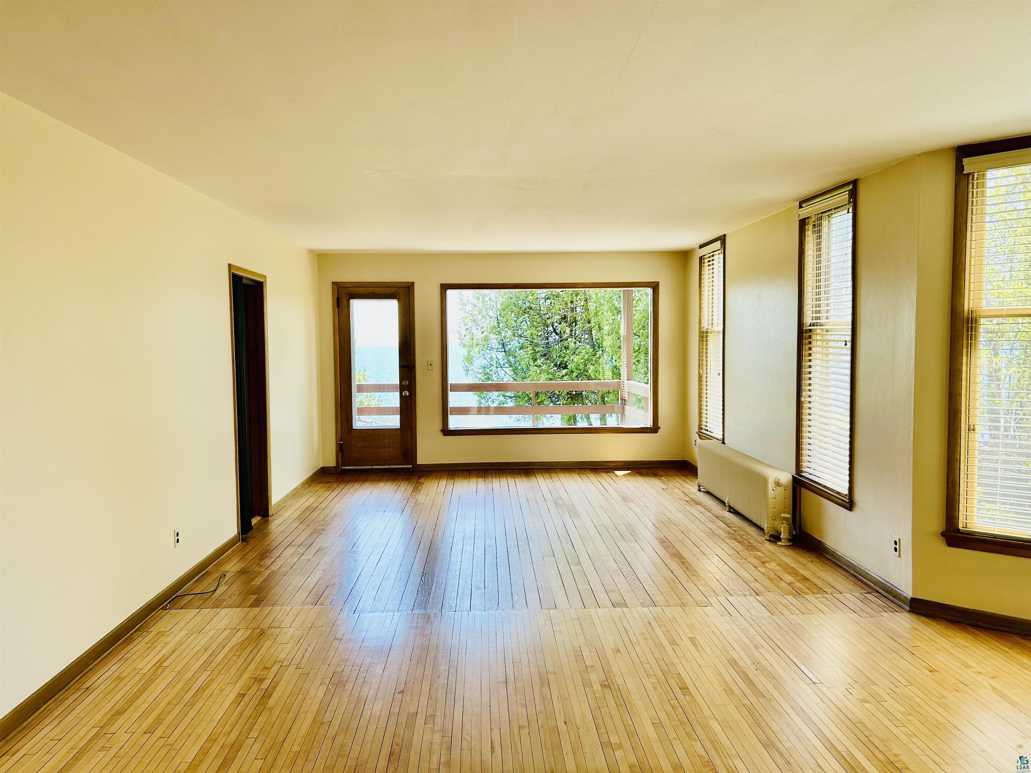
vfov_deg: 53.1
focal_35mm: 26
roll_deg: +0.4
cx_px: 516
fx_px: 774
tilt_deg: -3.7
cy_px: 386
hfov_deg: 67.3
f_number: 1.5
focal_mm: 5.7
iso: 50
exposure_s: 1/163
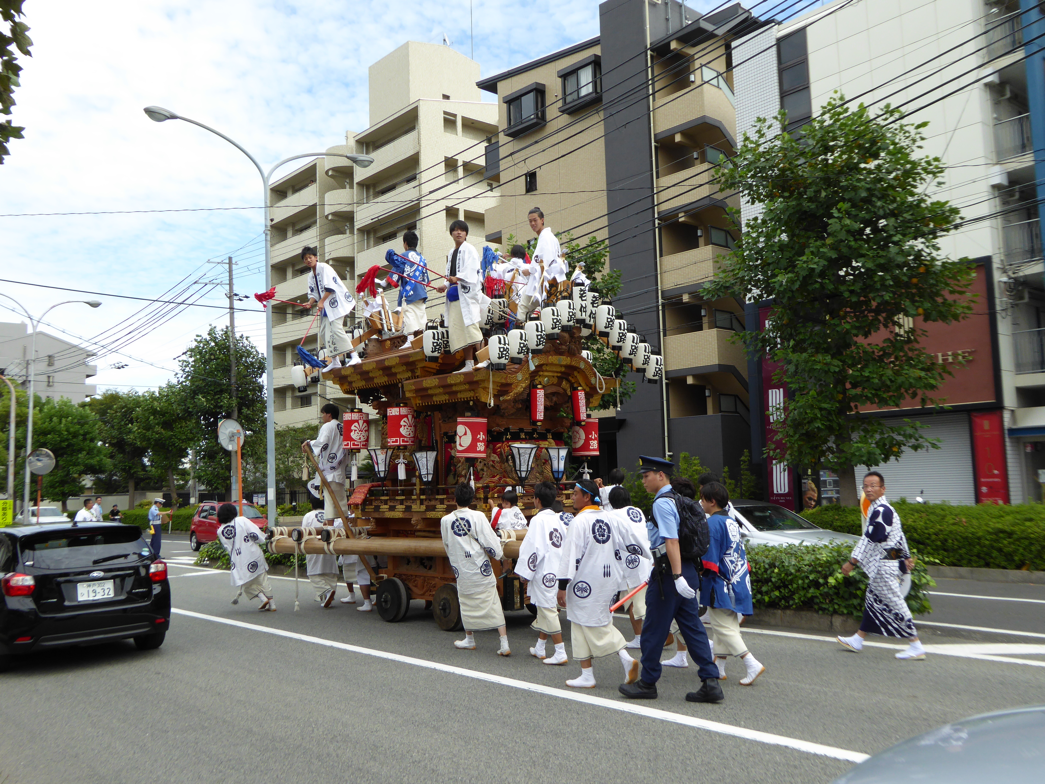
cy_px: 392
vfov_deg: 44.2
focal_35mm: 32
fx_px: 966
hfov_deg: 56.8
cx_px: 522
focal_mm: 5.4
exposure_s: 1/400
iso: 100
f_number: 3.5
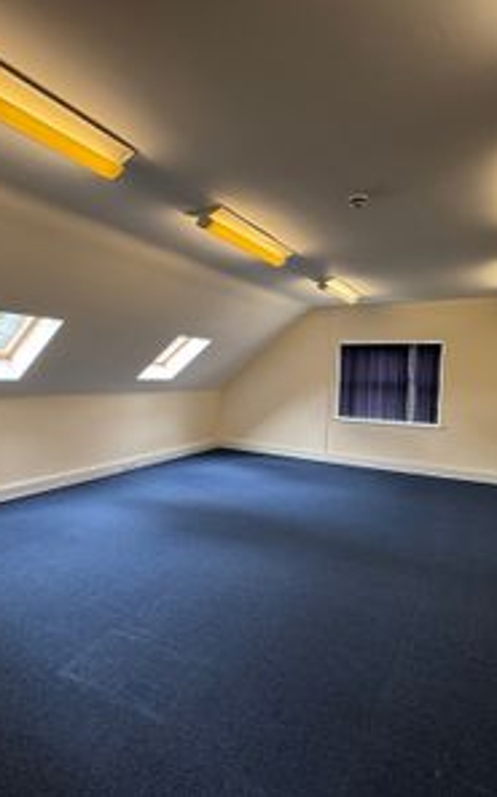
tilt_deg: -2.9
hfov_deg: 59.5
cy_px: 397
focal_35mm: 20
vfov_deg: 85.1
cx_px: 242
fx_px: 434
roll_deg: -1.2
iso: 100
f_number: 2.2
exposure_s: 1/100
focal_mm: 2.22
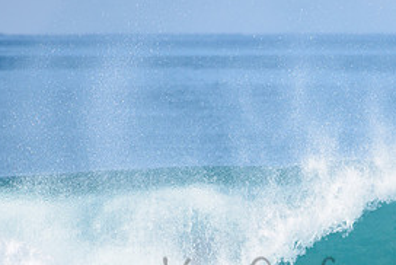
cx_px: 313
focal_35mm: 1065
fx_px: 11727
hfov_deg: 1.9
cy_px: 267
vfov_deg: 1.3
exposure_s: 1/2500
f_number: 5.6
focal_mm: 500
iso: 280
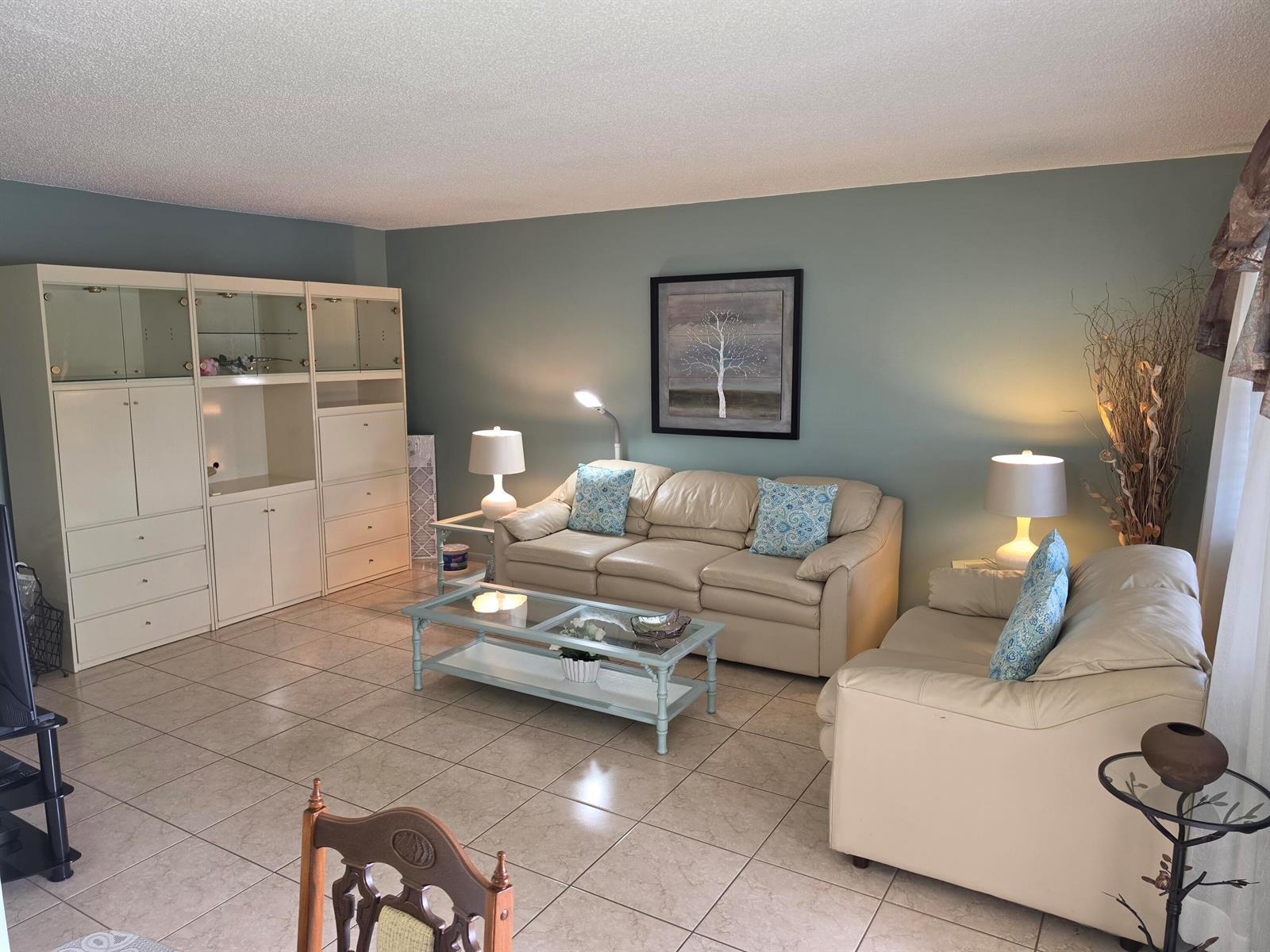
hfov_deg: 73.9
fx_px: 844
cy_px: 476
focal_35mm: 23
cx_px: 635
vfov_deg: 58.9
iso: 160
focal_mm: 6.5
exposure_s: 1/120
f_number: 1.4
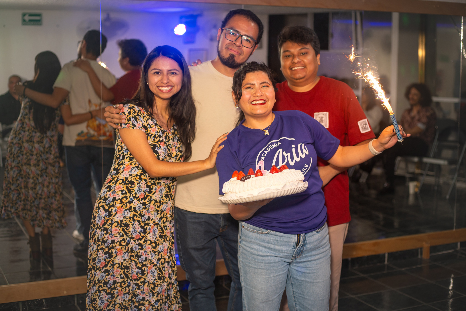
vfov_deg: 26.2
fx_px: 669
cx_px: 239
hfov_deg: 38.4
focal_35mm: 52
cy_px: 152
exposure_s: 1/100
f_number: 2.8
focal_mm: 50
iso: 250
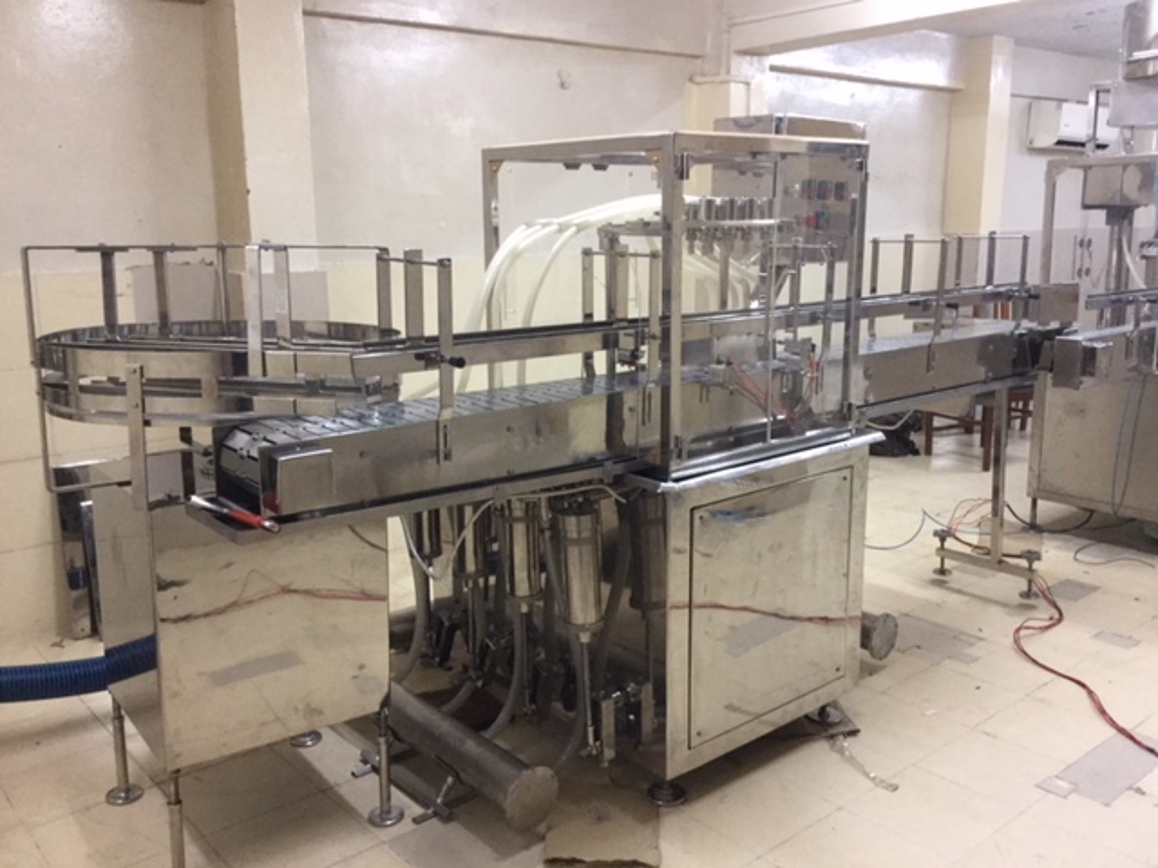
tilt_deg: -14.0
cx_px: 579
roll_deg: -1.8
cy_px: 434
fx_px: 1037
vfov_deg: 45.4
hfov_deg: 58.4
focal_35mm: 31
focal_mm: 3.3
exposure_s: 1/20
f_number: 2.4
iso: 200
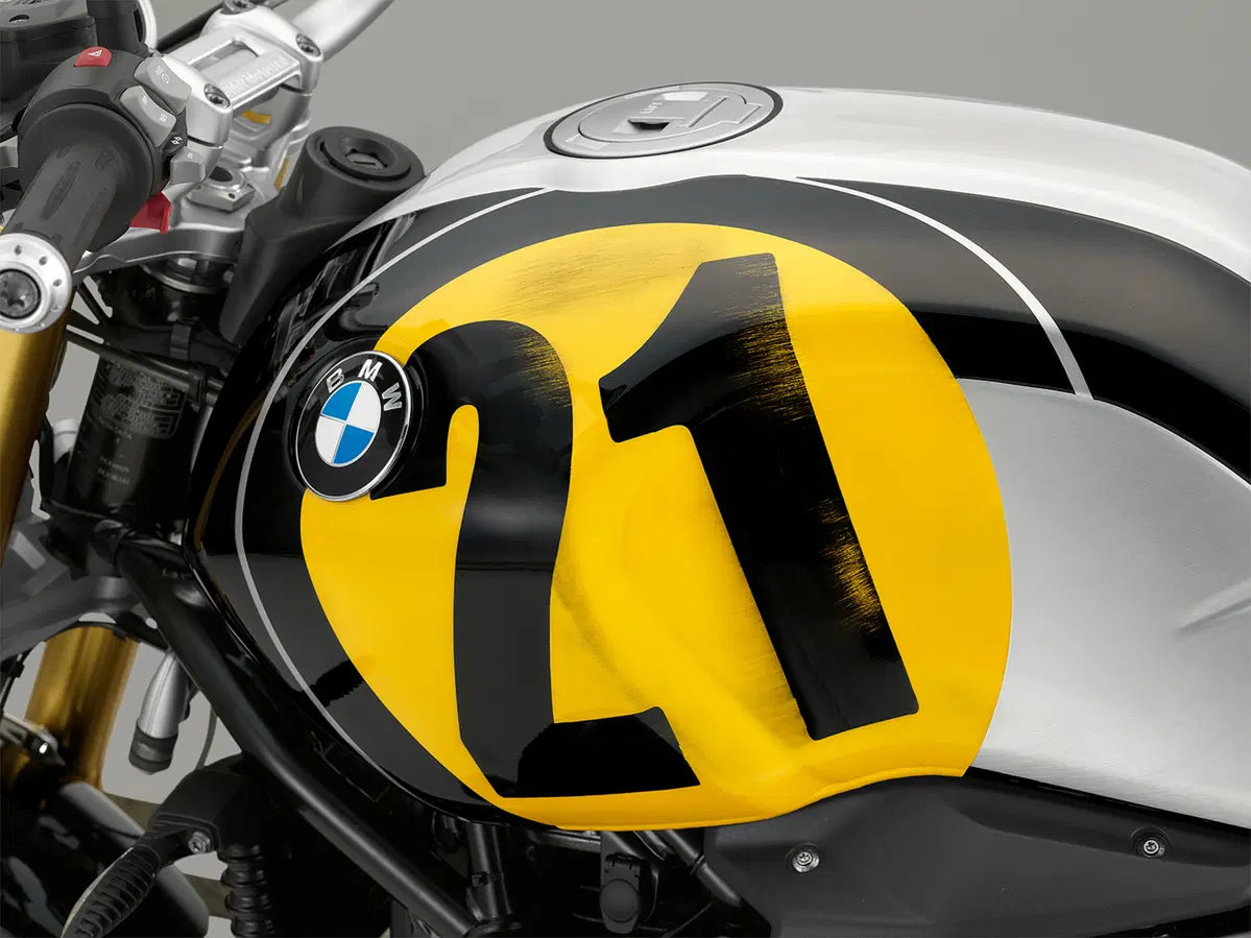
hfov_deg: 20.9
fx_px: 3397
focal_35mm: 94
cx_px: 626
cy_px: 469
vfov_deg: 15.7
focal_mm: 120
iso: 100
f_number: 13
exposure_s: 1/180
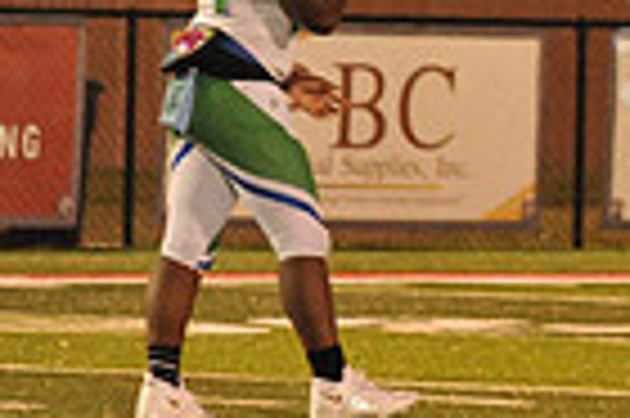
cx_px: 1044
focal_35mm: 830
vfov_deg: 1.7
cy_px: 13
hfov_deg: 2.5
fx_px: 14508
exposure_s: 1/200
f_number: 5
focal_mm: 200
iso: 5000
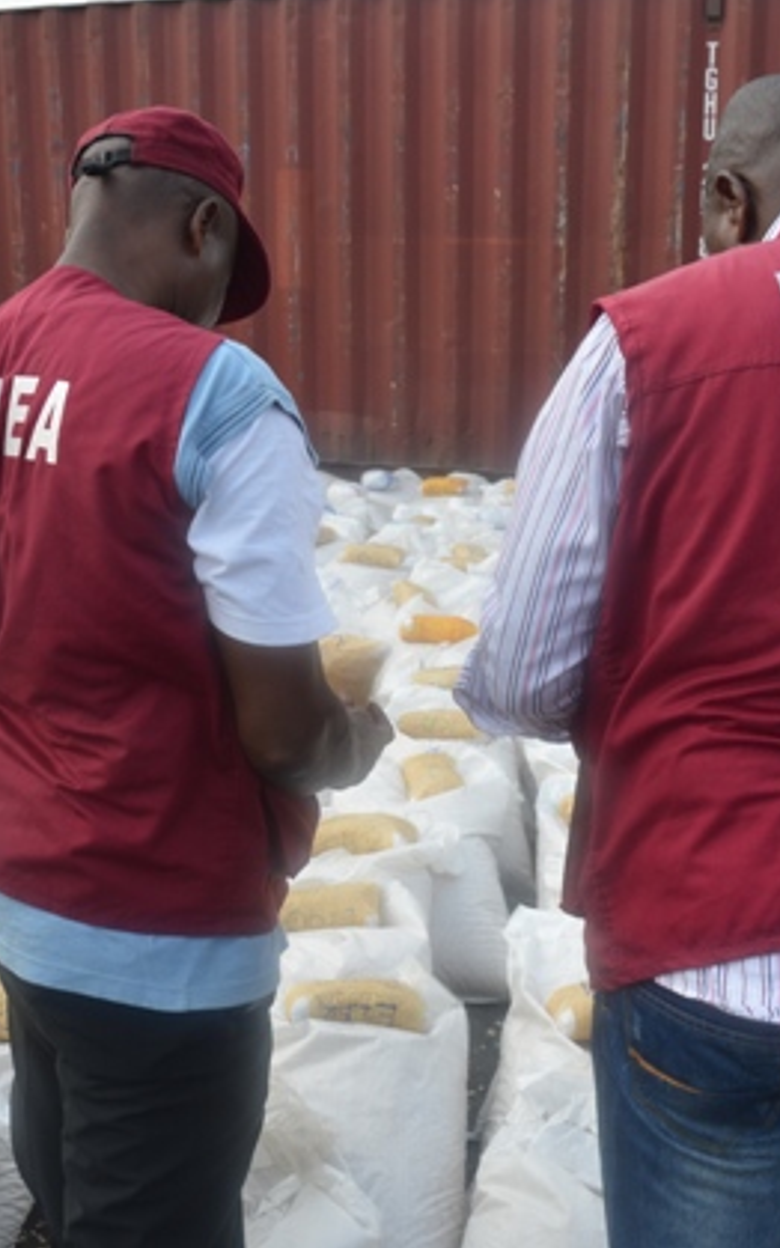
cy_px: 623
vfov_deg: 47.2
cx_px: 393
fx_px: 1428
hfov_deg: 30.6
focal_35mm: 42
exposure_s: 1/250
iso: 200
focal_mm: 18
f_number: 8
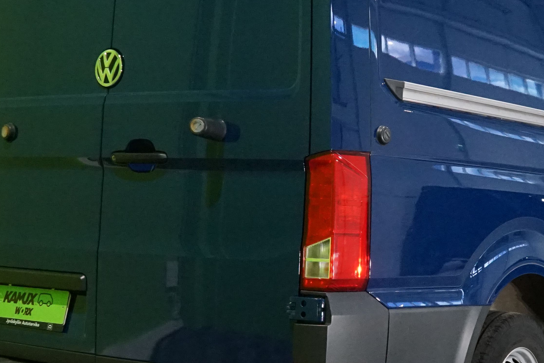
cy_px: 207
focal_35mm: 75
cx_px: 391
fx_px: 1133
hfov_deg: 26.7
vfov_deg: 18.2
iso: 6400
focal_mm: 28
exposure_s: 1/40
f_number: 13
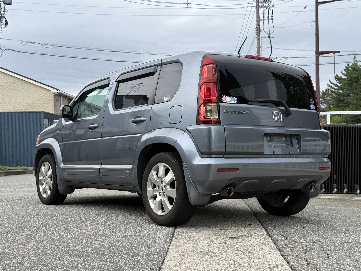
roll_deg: +0.9
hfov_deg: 39.7
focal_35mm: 48
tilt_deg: +2.0
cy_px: 136
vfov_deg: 30.3
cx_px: 180
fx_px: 501
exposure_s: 1/1203
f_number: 1.78
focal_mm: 6.76
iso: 64
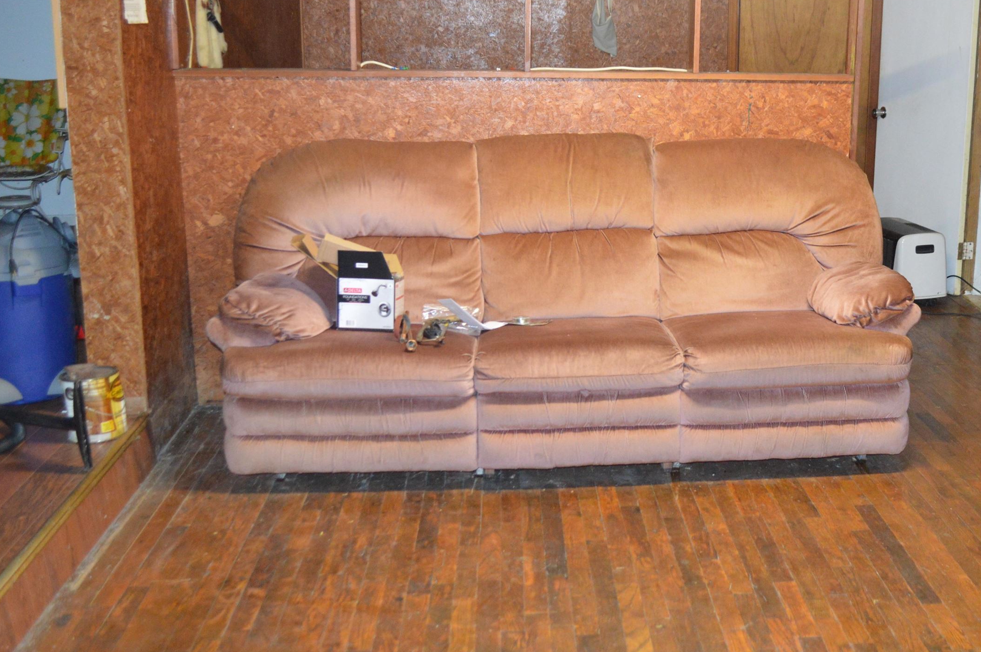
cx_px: 706
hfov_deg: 40.3
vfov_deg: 28.0
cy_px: 304
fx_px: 1307
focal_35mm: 48
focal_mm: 22
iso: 1600
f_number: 3.8
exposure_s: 1/60
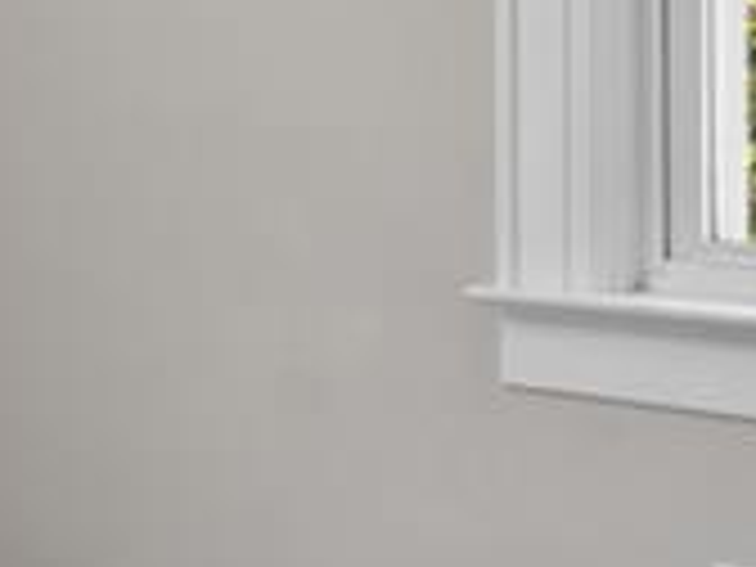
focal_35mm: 94
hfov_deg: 17.4
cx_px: -554
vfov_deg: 15.5
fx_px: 2053
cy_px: 43
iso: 100
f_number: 8
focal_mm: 16
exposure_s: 1/4
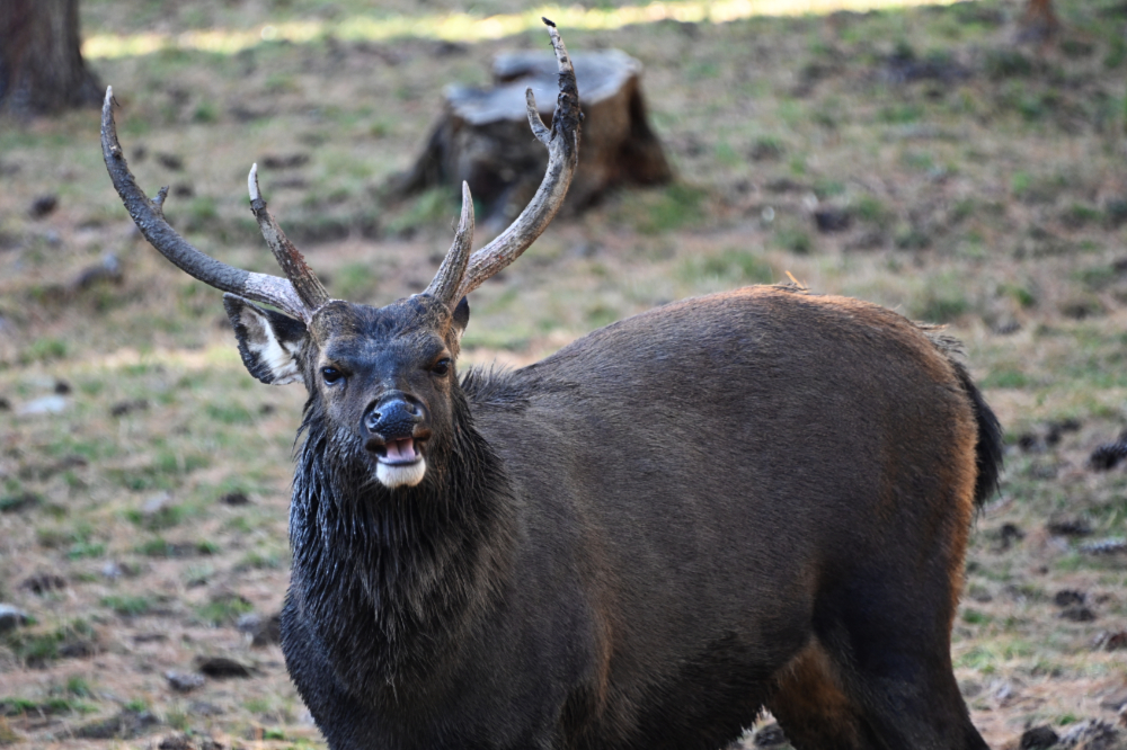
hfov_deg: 6.9
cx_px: 564
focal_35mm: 300
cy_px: 375
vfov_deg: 4.6
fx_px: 9388
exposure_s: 1/80
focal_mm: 300
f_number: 5.6
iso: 640
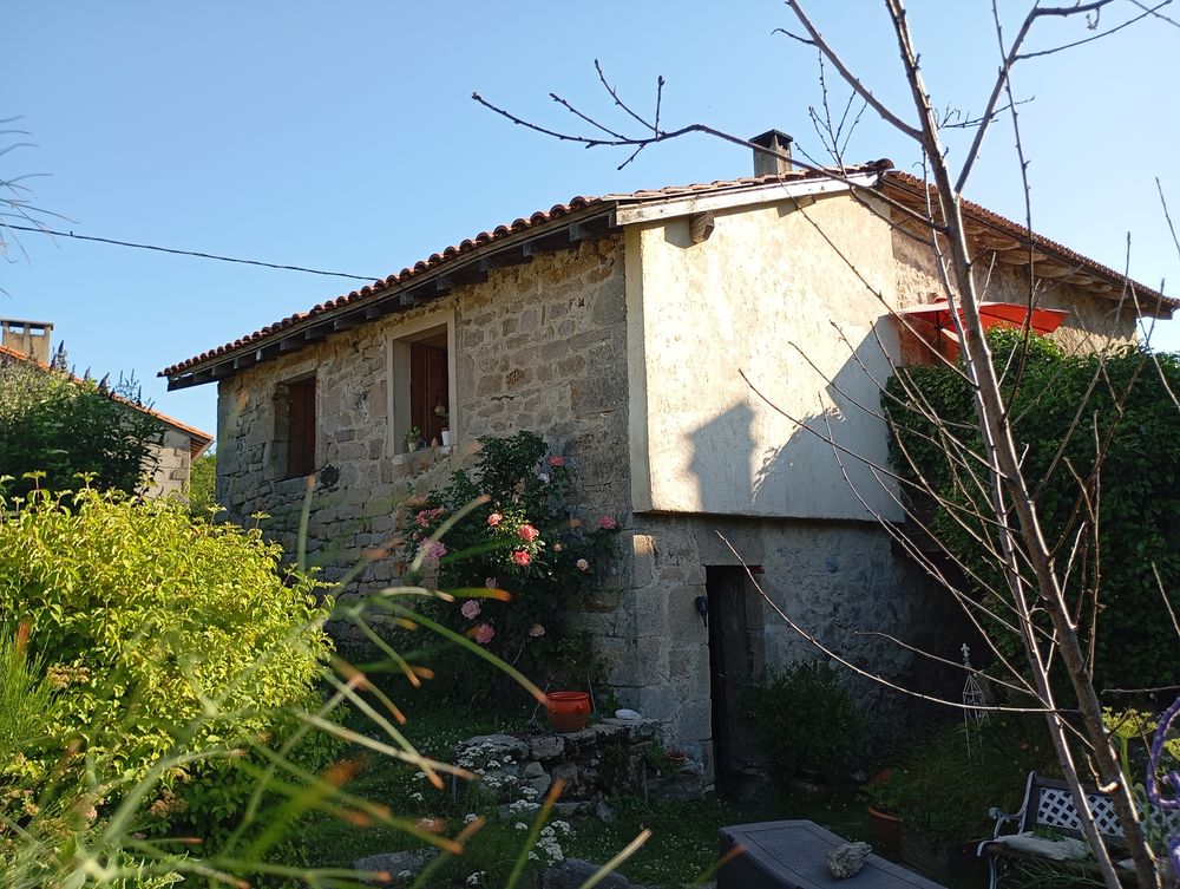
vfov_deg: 49.9
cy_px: 444
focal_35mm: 28
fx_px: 956
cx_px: 590
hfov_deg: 63.4
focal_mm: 4.27
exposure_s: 1/304
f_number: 1.8
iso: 101
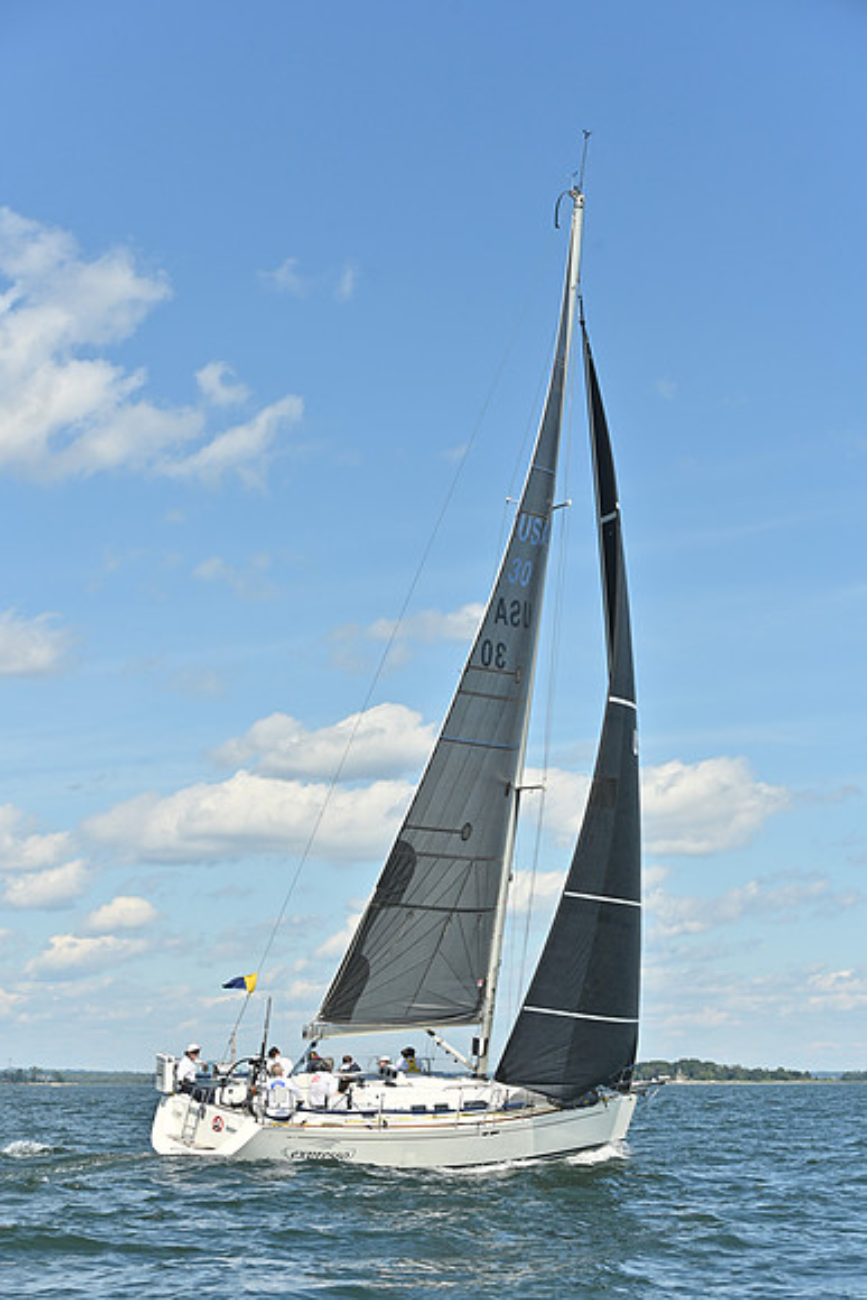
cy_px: 650
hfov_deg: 19.5
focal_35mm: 70
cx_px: 434
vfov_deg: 28.8
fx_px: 2527
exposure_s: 1/1250
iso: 250
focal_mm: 70
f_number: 6.3
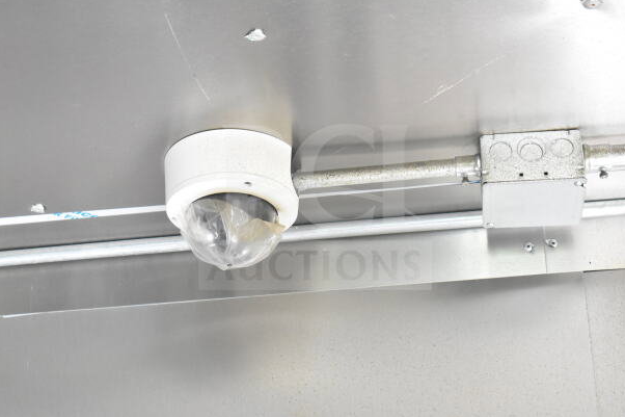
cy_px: 207
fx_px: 1267
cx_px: 315
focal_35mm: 73
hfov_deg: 27.7
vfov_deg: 18.7
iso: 4000
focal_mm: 48
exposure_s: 1/80
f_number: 5.3
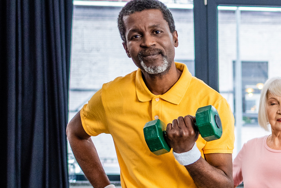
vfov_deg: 11.1
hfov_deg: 15.7
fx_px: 929
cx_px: 430
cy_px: 280
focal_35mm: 119
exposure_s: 1/200
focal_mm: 35
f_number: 3.2
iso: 640
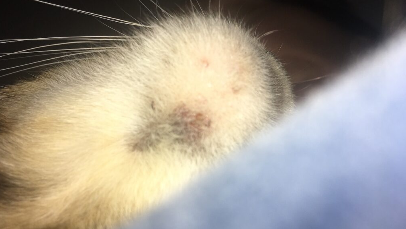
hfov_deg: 61.0
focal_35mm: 32
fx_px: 345
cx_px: 201
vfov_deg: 36.4
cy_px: 146
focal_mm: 4.15
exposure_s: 1/657
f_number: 2.2
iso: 25
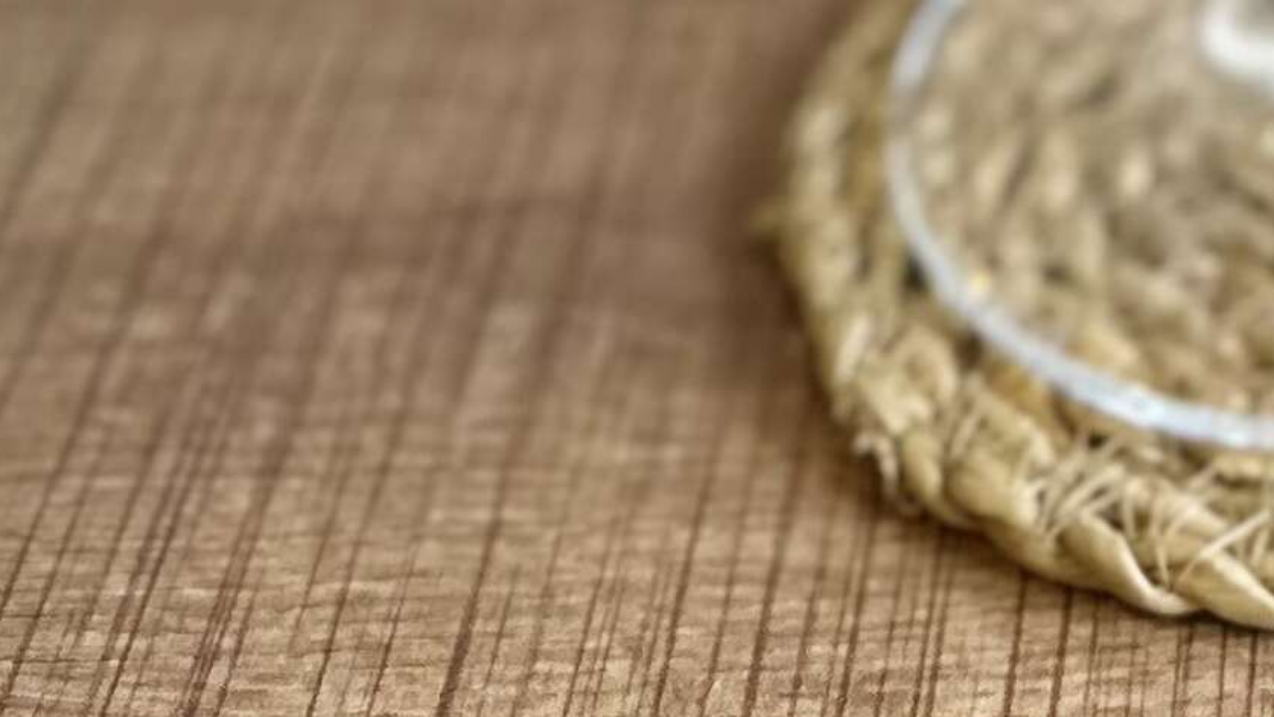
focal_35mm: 125
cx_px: 1766
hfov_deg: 16.0
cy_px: -1973
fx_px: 4223
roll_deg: -2.0
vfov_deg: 7.5
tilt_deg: -15.0
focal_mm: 6.86
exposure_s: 1/230
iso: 64
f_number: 1.78
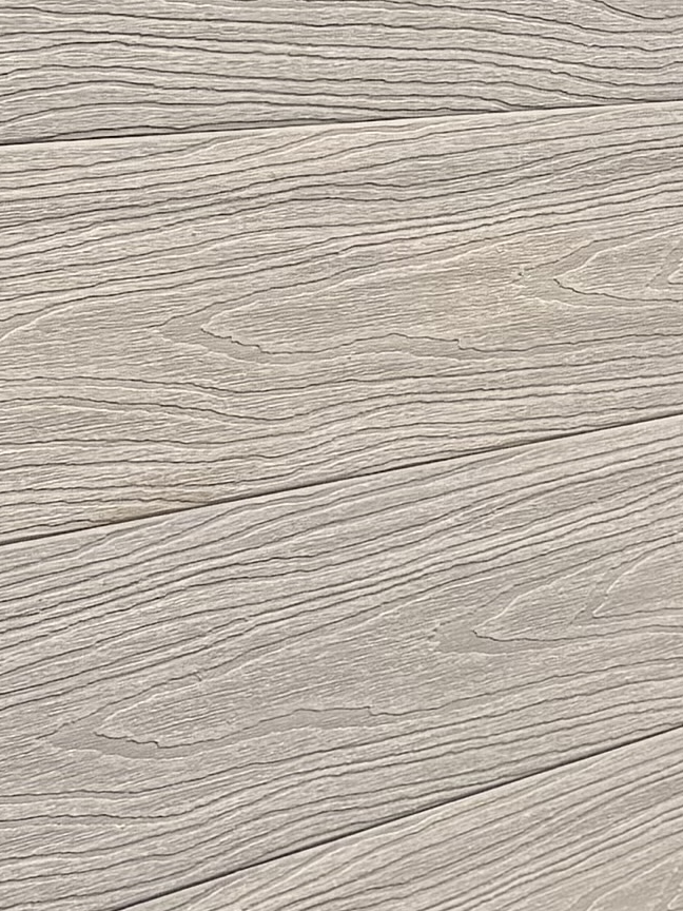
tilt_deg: +0.9
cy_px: 253
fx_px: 3052
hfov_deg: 12.4
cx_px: 896
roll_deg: -3.0
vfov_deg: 16.9
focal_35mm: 116
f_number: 1.78
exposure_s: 1/6173
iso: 80
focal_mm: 6.76
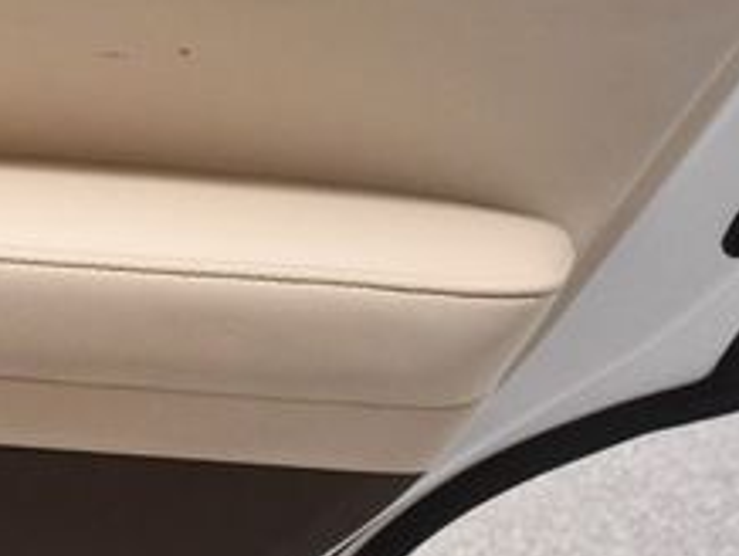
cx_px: -17
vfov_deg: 15.9
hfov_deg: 20.3
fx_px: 1988
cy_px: 247
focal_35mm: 93
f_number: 3.5
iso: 2200
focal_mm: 22
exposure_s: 1/125
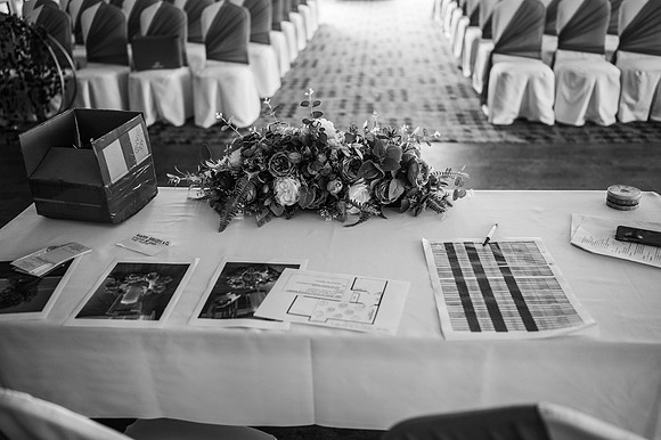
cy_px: 220
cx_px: 330
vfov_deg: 37.8
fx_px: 642
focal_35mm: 35
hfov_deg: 54.5
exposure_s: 1/250
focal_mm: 35
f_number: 1.8
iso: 400
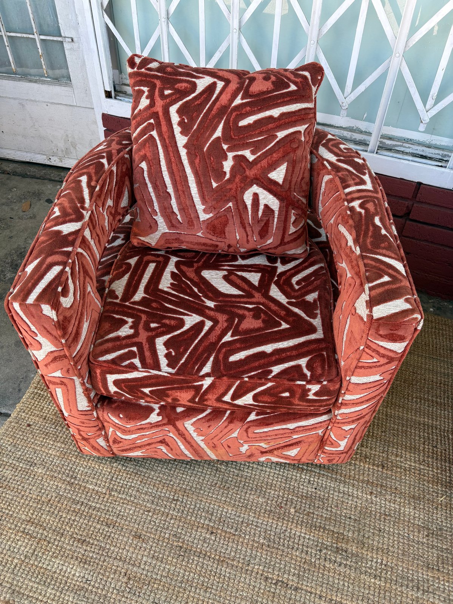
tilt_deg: -45.0
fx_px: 453
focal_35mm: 26
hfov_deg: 53.1
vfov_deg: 67.3
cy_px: 302
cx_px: 226
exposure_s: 1/163
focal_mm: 5.96
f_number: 1.6
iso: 32
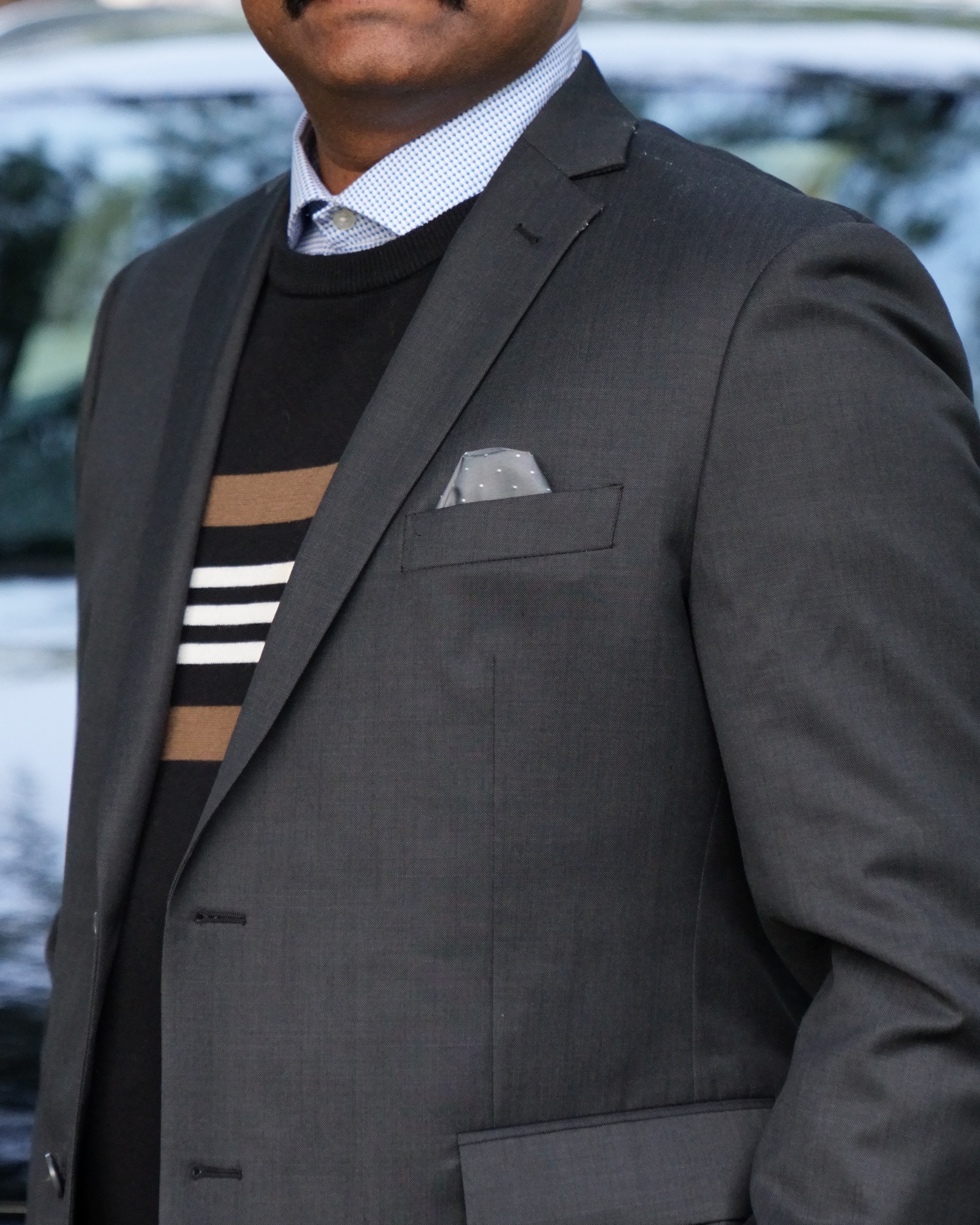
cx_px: 496
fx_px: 5329
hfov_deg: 10.5
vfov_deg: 13.1
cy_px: 431
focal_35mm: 147
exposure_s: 1/400
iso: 2000
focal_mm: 70
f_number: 3.2
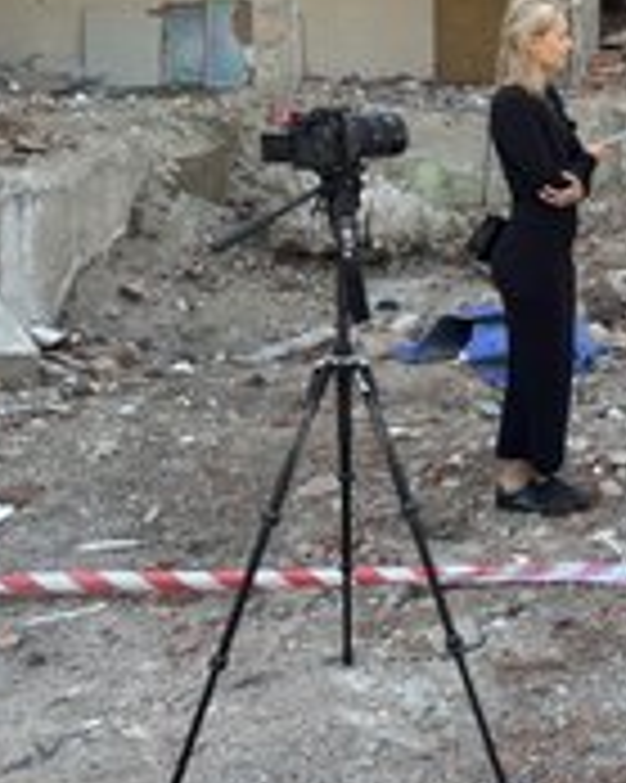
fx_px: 1252
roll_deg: -0.7
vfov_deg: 34.2
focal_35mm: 54
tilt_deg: -8.5
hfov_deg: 25.0
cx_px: 770
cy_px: 225
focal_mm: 6.76
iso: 80
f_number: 1.78
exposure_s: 1/598
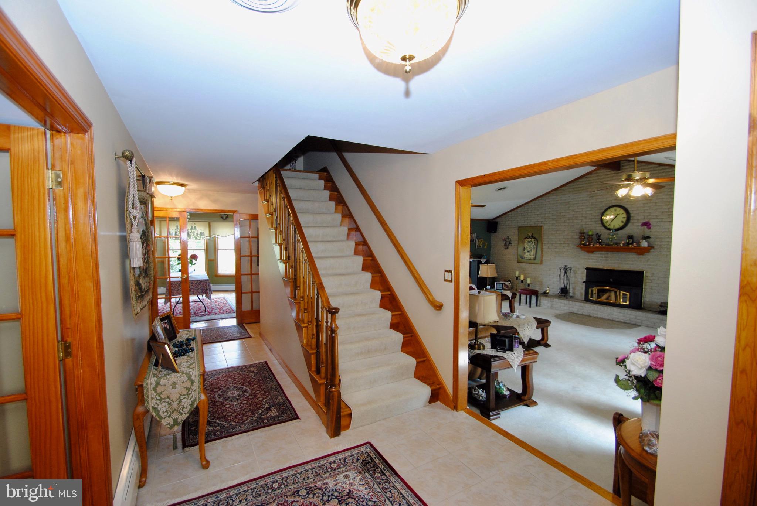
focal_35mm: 15
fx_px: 316
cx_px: 378
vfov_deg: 77.5
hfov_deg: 100.3
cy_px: 253
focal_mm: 10
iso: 360
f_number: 3.5
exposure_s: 1/30
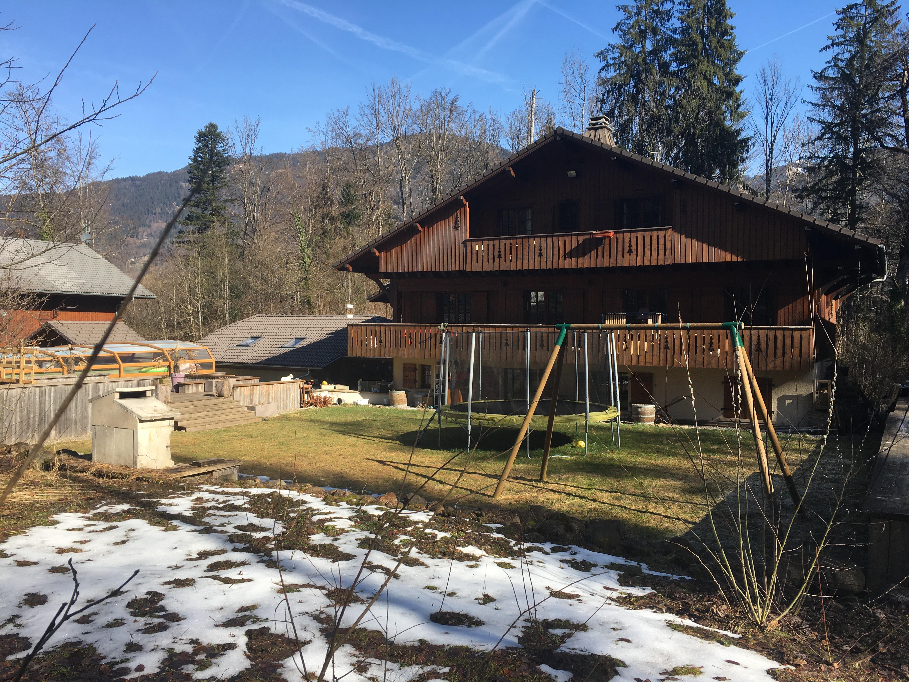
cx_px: 454
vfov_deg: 48.2
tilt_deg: -0.2
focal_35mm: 29
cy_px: 341
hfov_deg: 61.7
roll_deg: -1.0
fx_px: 762
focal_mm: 4.15
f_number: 2.2
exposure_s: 1/845
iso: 25
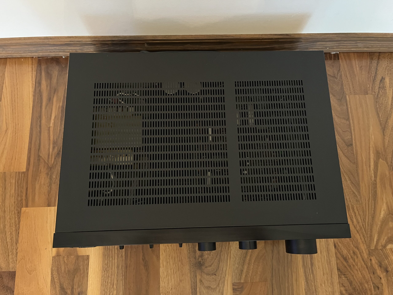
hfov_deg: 67.3
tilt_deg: -75.6
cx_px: 196
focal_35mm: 26
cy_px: 148
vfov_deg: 53.1
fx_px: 295
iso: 800
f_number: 1.6
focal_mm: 5.1
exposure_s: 1/25
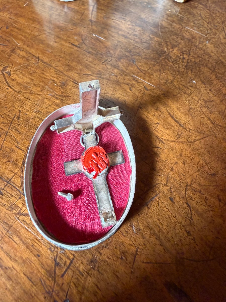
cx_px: 113
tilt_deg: -59.5
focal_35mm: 24
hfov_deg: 56.8
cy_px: 151
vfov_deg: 71.6
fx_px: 209
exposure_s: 1/60
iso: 400
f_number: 2.2
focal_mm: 2.22
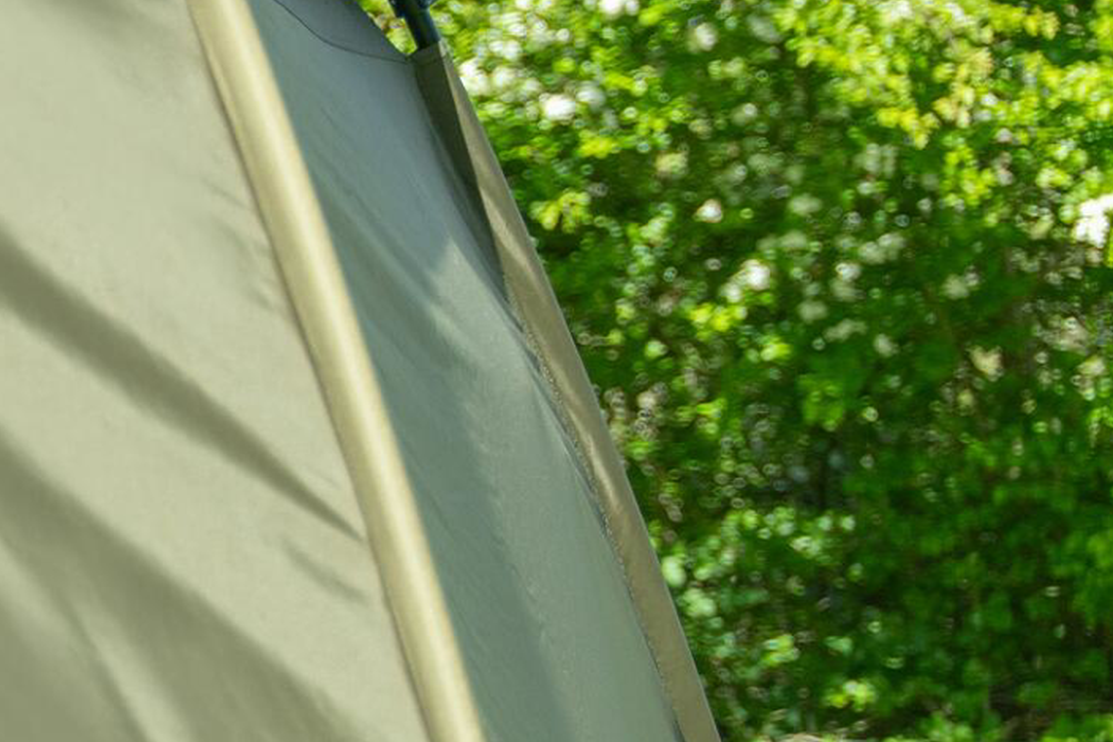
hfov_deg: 7.2
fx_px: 8165
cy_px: 353
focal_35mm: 264
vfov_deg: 5.2
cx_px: -1780
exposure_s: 1/1250
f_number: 2.8
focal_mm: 48.4
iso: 250
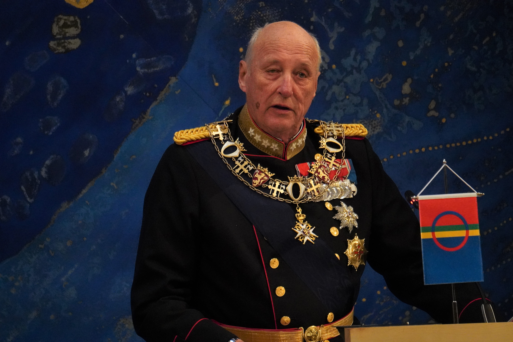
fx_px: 4146
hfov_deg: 7.1
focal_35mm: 291
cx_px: 256
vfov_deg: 4.7
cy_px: 171
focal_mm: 194
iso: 6400
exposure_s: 1/250
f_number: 6.3
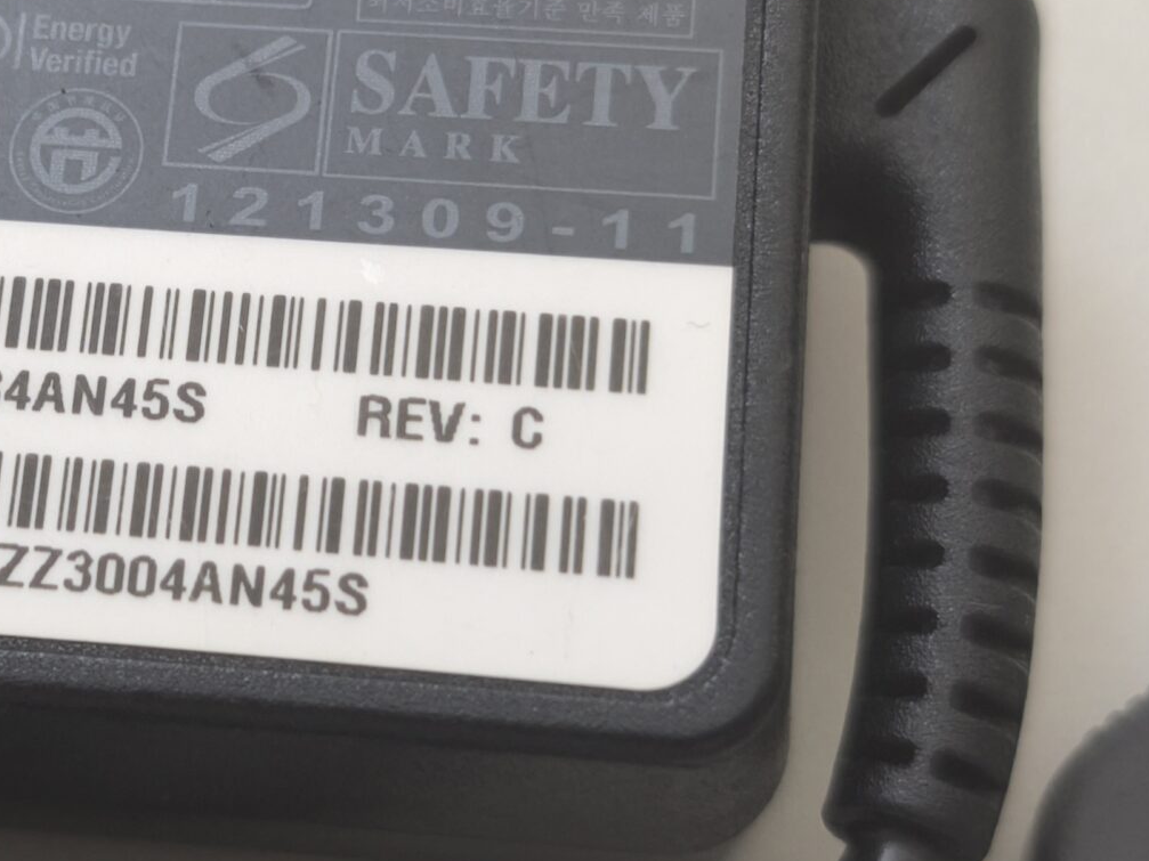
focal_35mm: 89
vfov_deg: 16.5
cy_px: 275
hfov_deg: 21.7
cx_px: 187
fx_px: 2954
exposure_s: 1/50
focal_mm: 6.57
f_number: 1.6
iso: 800
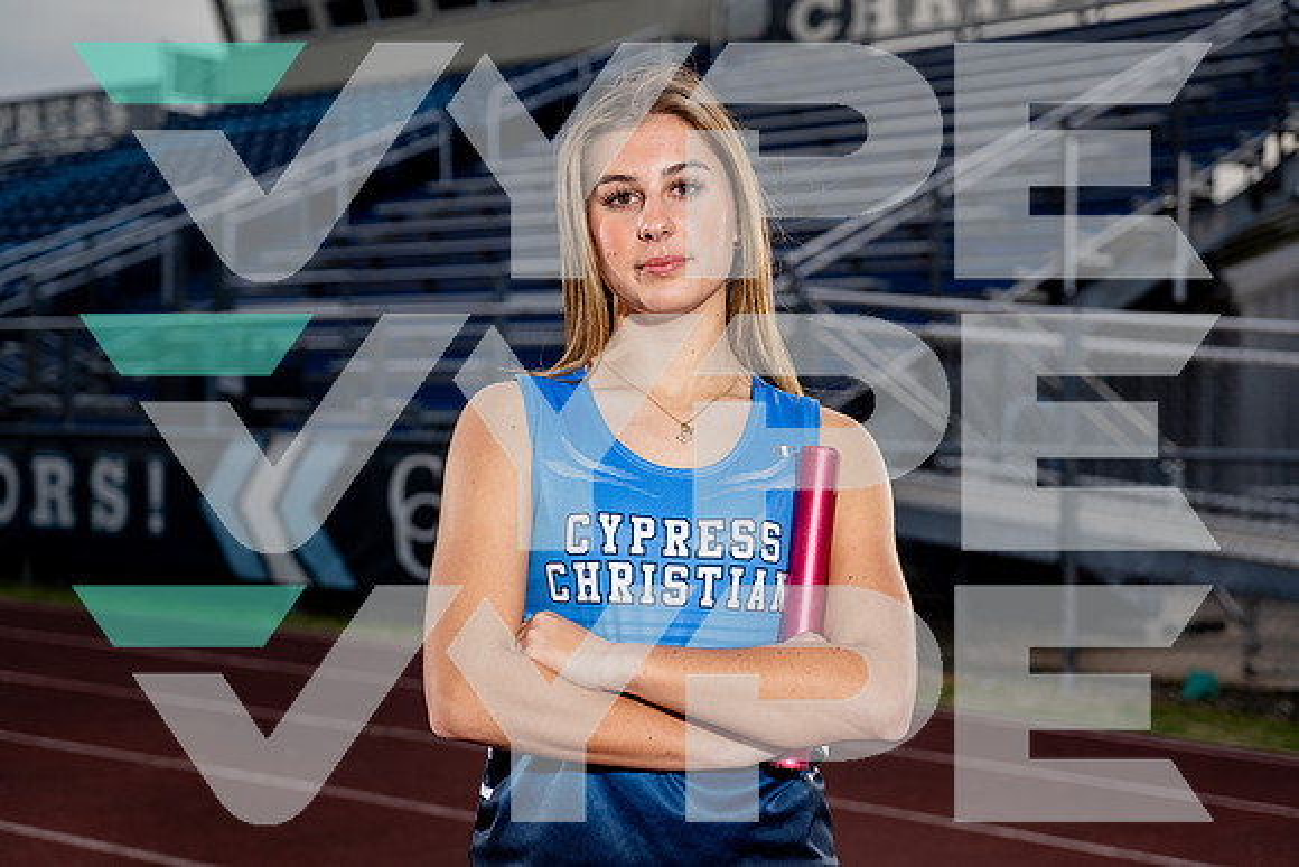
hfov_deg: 32.4
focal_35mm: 62
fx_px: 2238
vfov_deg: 21.9
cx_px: 650
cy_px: 434
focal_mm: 62
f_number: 4
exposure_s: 1/250
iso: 100
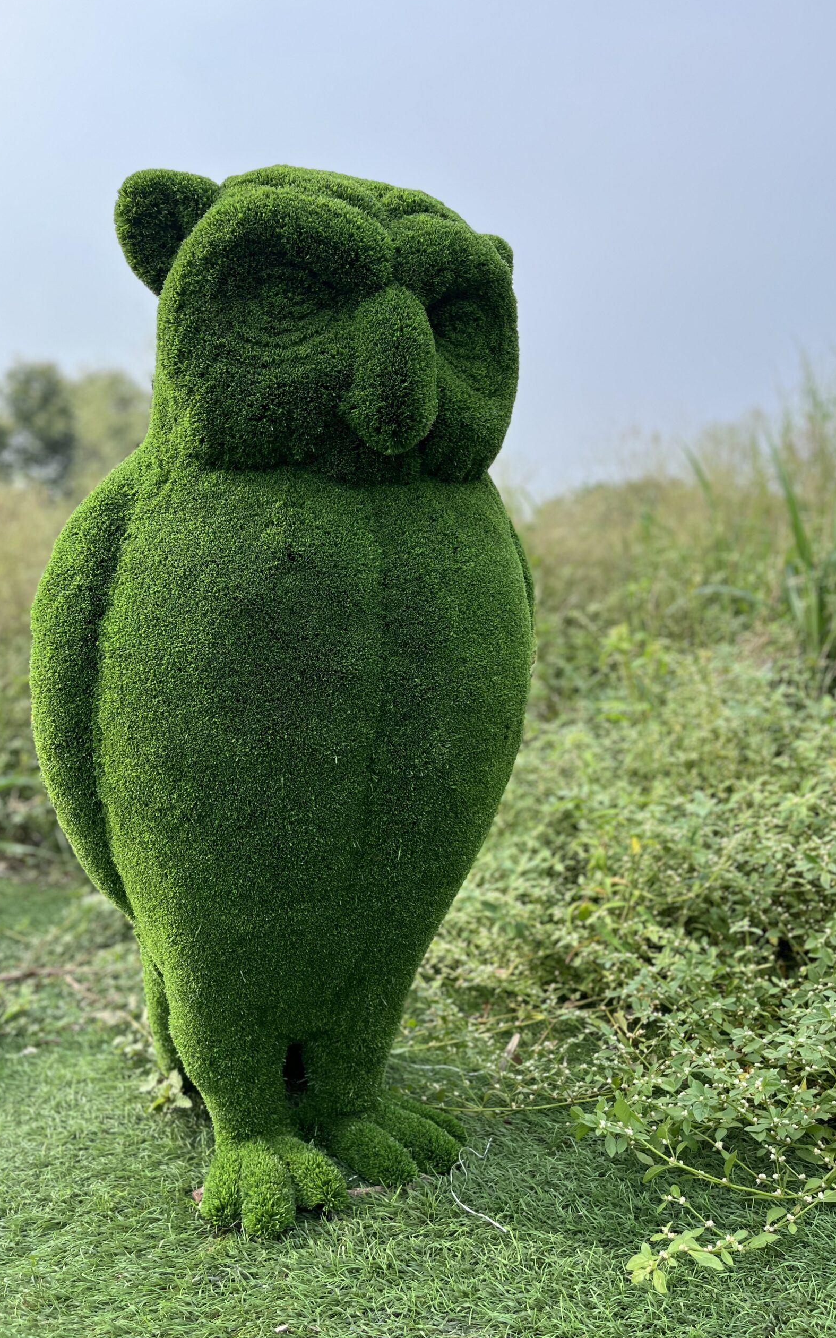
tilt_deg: -1.9
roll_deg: +3.3
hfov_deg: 44.5
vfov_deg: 66.5
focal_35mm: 28
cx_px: 384
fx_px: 1021
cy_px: 672
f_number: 1.6
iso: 50
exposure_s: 1/1309
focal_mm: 5.1
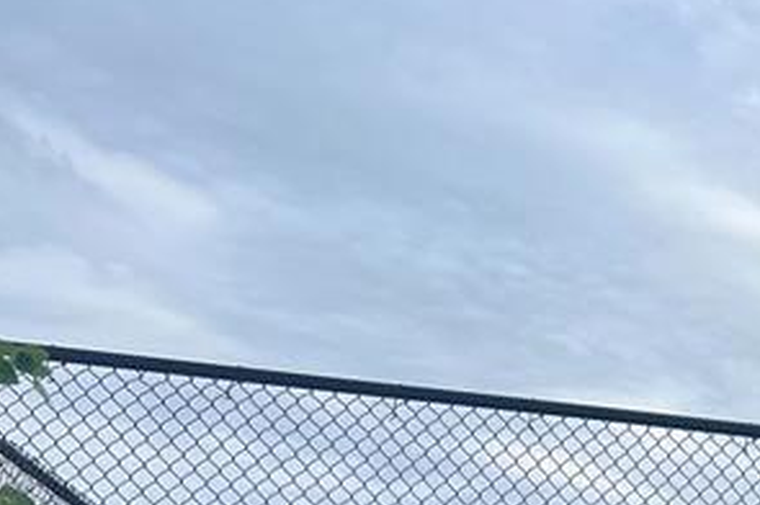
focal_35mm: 94
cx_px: 1226
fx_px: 1982
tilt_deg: +4.8
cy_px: 809
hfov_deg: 18.5
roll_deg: -1.5
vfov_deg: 13.5
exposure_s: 1/4630
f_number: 1.5
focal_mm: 5.7
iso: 50
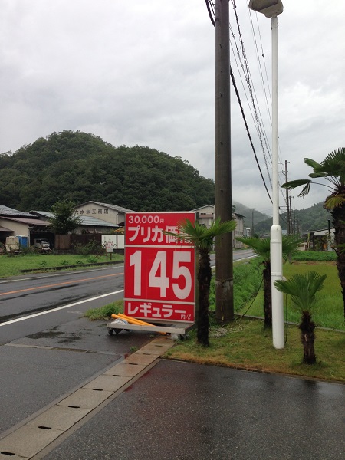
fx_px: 439
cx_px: 172
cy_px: 230
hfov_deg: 42.9
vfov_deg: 55.4
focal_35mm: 33
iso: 50
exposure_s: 1/276
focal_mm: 4.13
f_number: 2.4
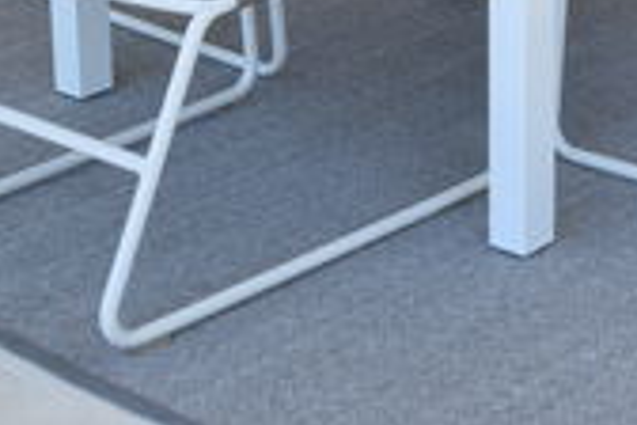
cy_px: -203
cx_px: 694
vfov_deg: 11.4
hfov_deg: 17.1
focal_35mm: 116
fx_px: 2052
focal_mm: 26
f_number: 14
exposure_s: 1/10
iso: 100
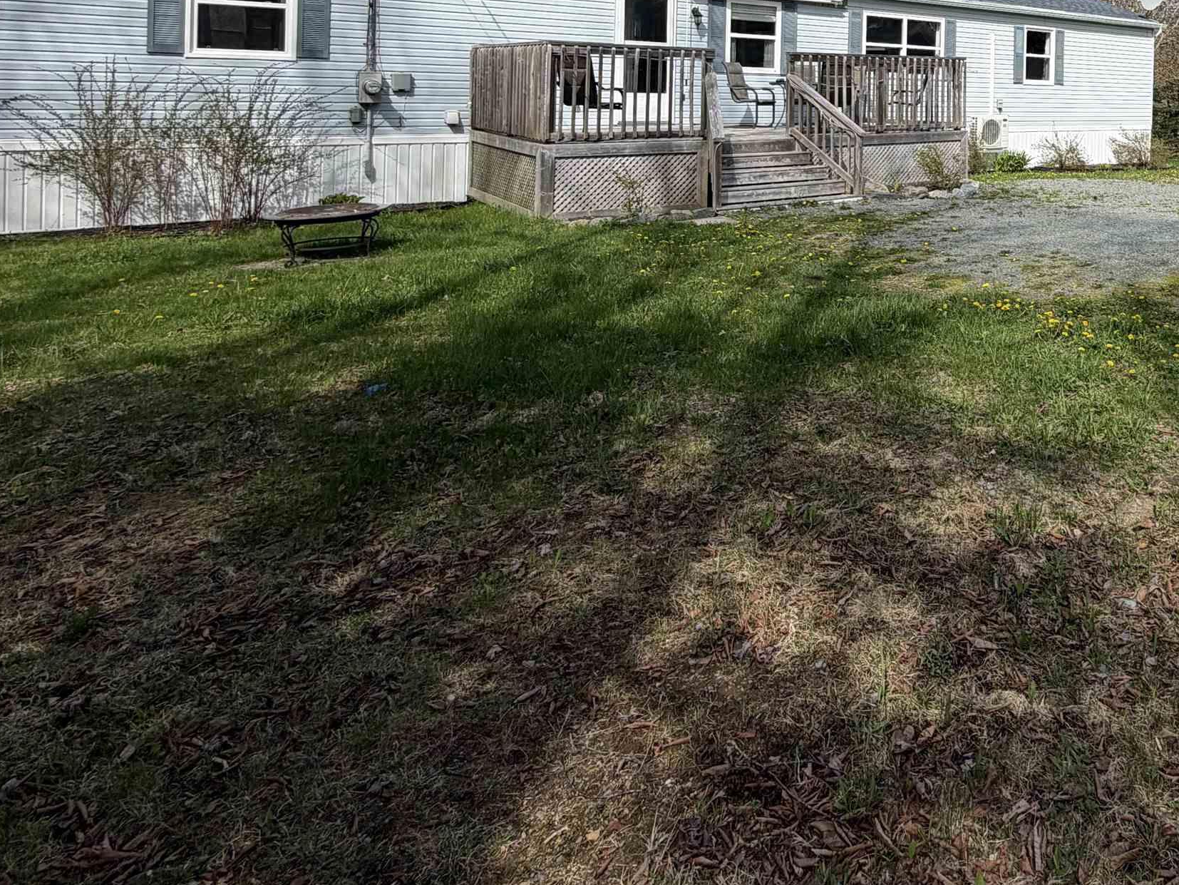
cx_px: 997
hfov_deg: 60.0
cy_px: 93
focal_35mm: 26
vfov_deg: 47.8
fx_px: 886
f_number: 2.2
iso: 20
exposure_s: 1/779
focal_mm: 2.22
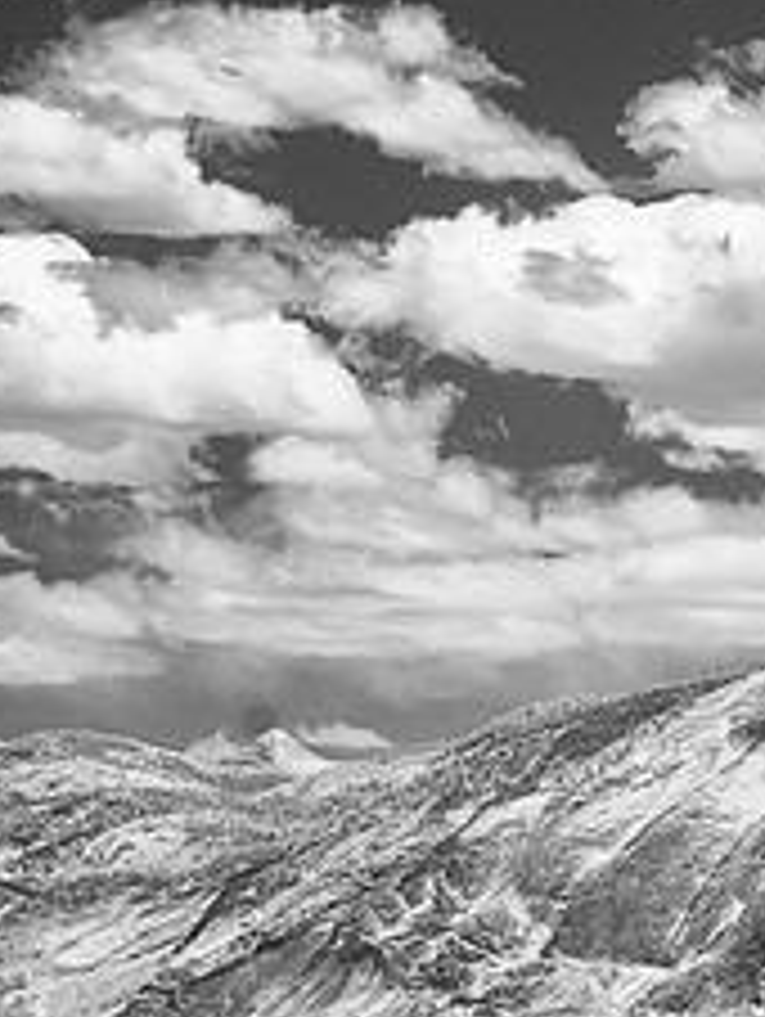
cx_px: 1238
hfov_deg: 7.9
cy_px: 666
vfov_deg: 10.7
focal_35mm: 185
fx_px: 5441
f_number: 8
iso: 100
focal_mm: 50
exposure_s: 1/90
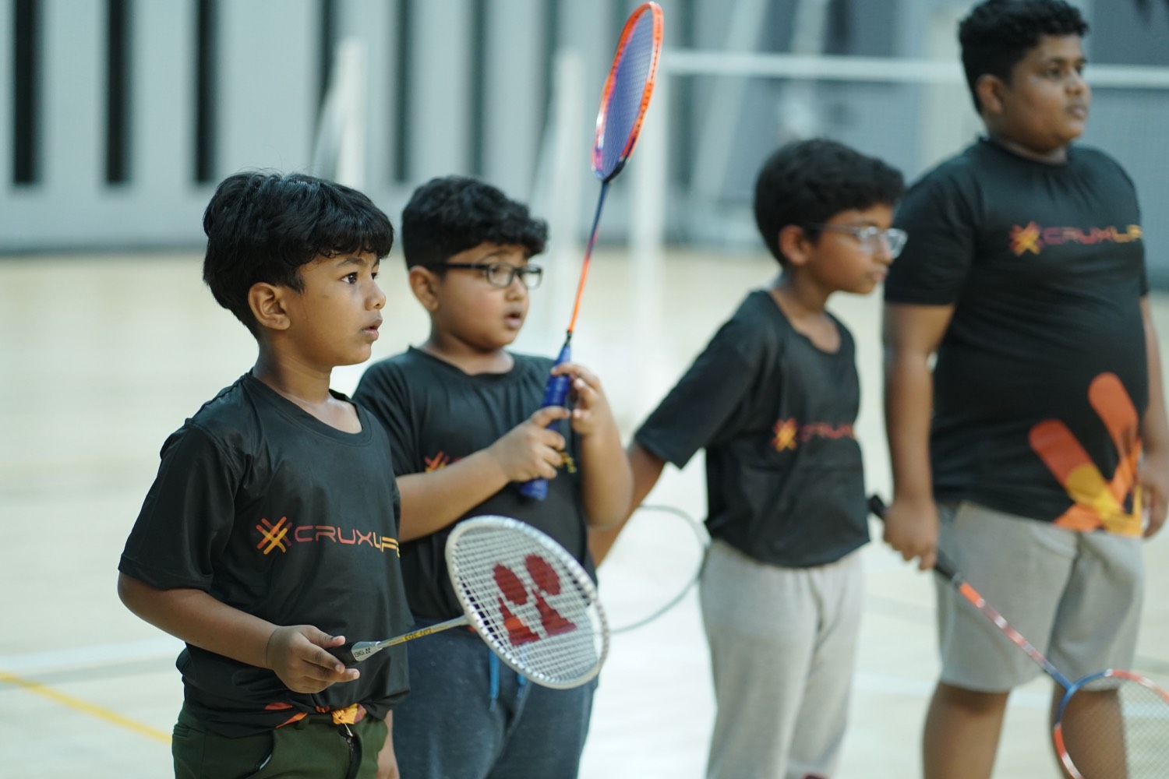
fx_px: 2760
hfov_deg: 23.9
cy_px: 390
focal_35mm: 85
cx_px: 584
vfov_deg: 16.1
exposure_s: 1/100
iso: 2000
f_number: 1.8
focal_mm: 85
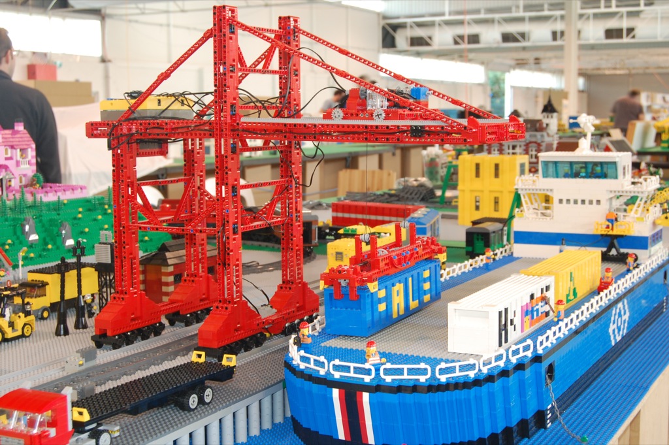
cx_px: 334
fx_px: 1058
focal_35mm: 57
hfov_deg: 35.1
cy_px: 222
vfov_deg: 23.7
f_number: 8
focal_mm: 38
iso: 400
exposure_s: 1/3
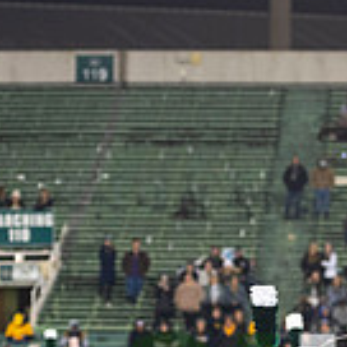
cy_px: 452
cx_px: 314
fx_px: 2881
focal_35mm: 254
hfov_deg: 6.9
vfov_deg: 6.8
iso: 1000
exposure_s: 1/500
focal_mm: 70
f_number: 2.8
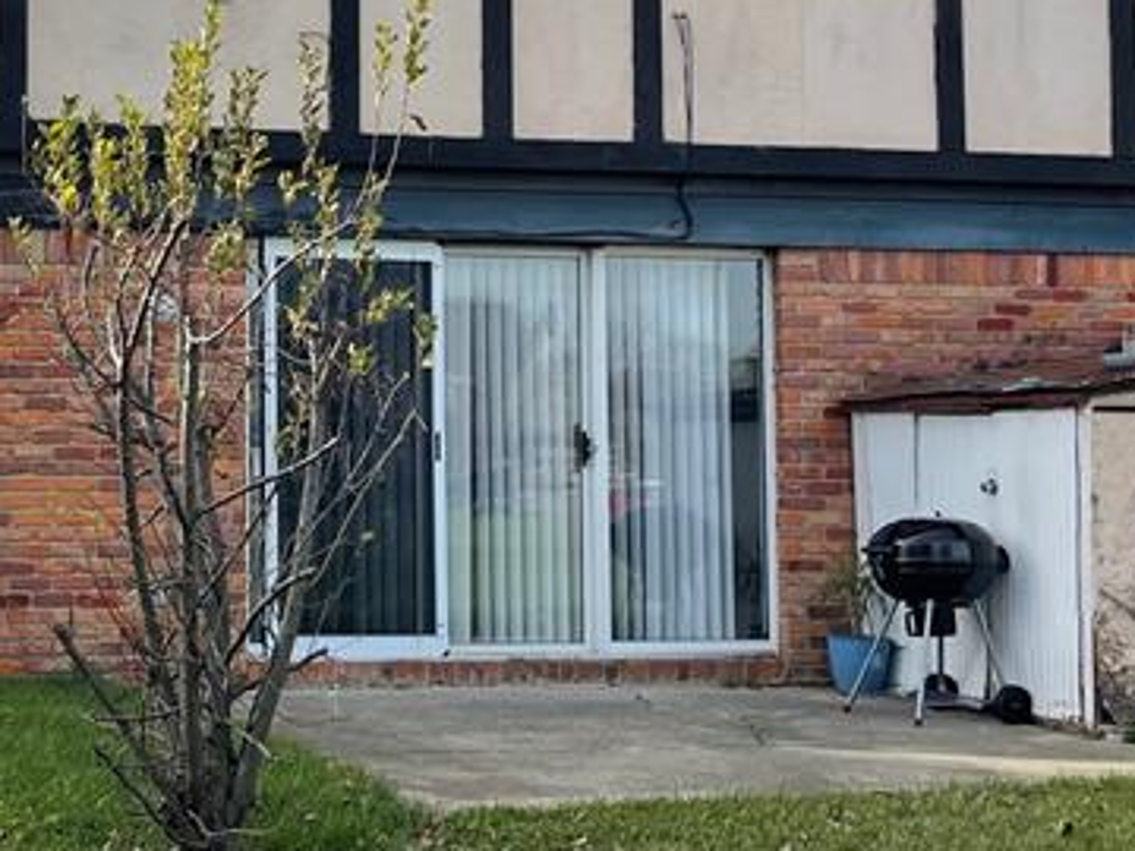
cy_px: 271
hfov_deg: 25.4
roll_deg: -0.1
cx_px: 95
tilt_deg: +5.1
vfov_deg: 19.8
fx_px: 2426
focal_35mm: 74
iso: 32
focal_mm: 5.1
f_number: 1.6
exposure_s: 1/2857
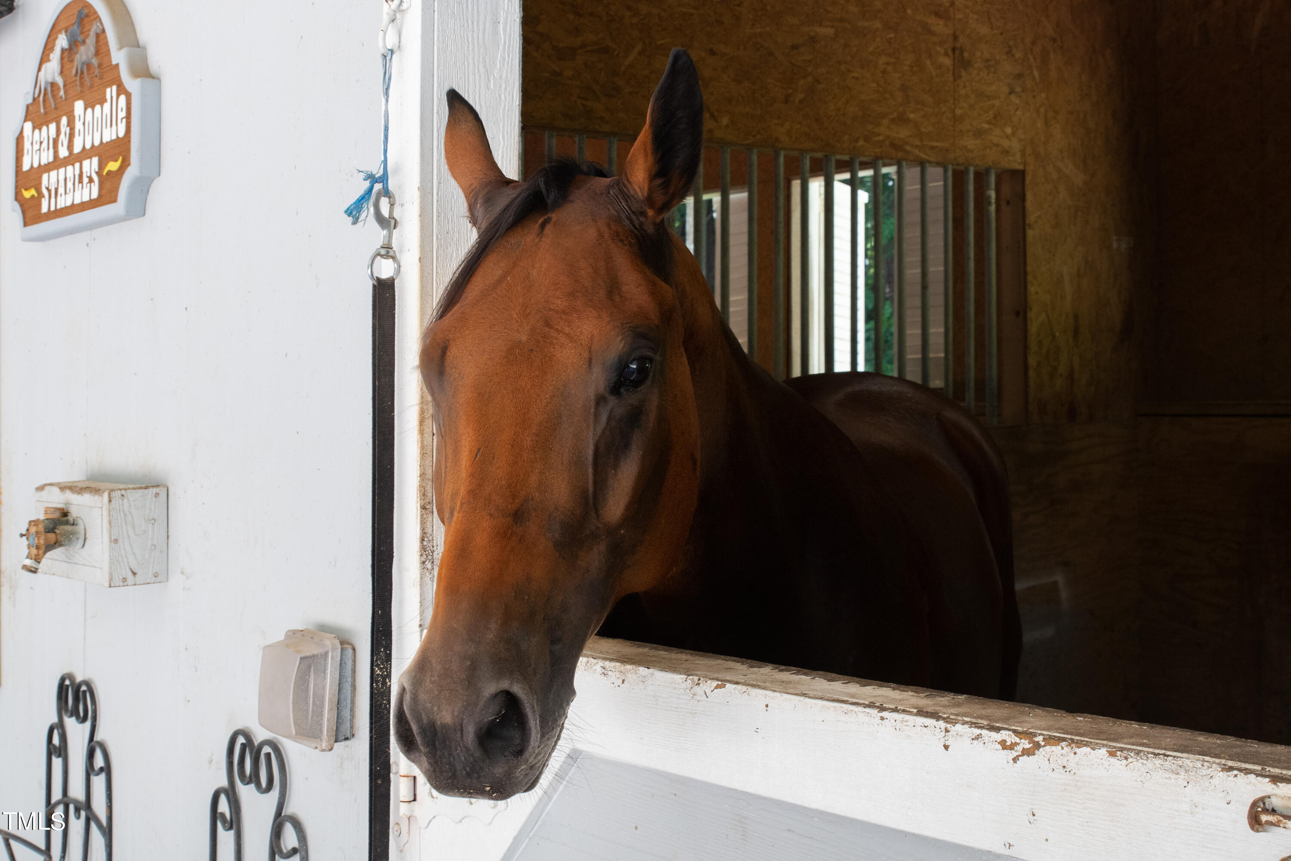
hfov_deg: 37.9
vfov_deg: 25.8
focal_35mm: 52
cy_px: 430
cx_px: 646
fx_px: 1883
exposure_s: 1/50
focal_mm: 35
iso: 800
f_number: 8
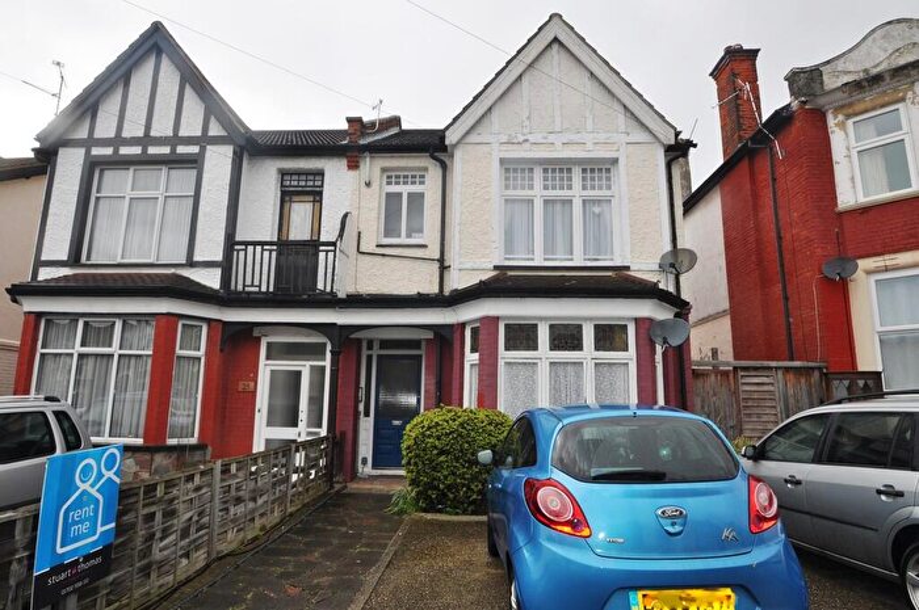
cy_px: 305
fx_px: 535
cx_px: 460
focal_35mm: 21
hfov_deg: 81.3
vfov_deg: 59.4
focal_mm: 14
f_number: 11
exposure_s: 1/200
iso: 200
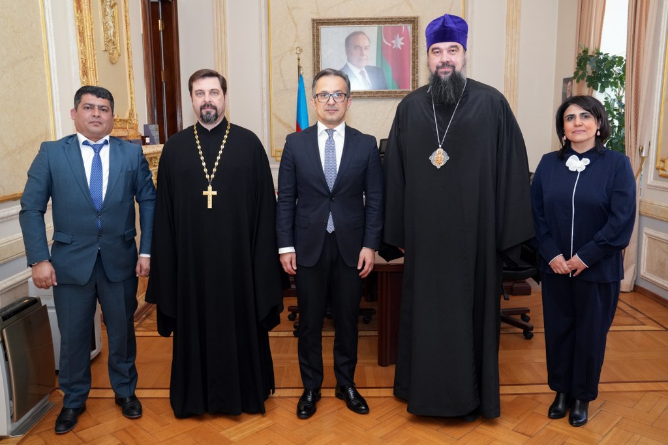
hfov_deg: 63.7
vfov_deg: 45.0
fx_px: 538
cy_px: 222
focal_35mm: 29
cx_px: 334
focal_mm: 29
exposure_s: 1/200
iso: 2000
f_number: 5
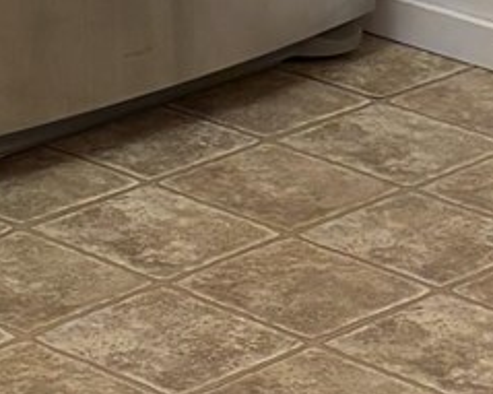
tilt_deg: -8.2
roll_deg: -0.4
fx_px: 3573
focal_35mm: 245
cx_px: -219
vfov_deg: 6.0
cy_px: -596
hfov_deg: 7.8
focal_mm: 5.96
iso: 125
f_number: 1.6
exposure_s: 1/120
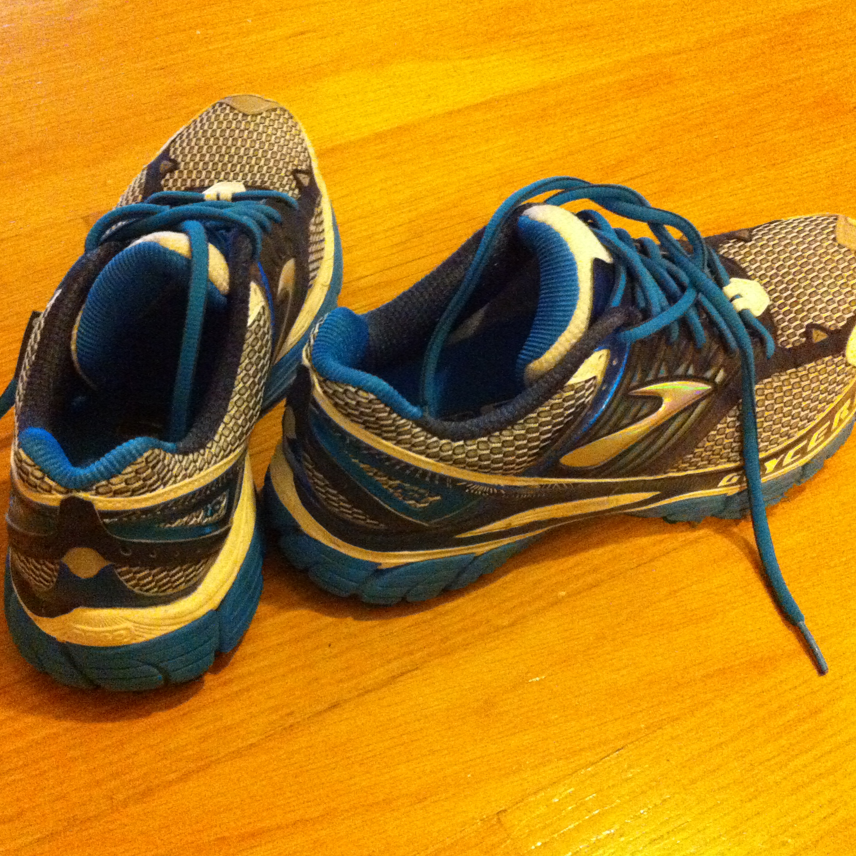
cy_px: 424
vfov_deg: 40.0
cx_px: 391
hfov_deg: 40.0
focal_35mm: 42
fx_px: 1175
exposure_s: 1/15
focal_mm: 3.85
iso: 1000
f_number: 2.8
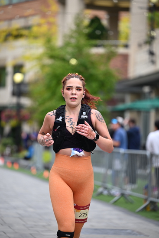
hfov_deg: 8.6
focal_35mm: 160
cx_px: 80
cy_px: 119
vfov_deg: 12.8
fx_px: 1059
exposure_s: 1/2000
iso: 640
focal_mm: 160
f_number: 2.8
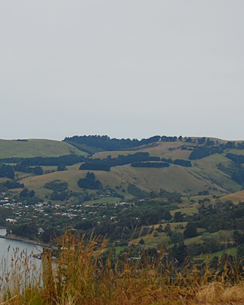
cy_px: 143
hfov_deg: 13.0
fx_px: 1065
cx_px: 47
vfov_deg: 16.3
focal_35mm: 118
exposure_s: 1/800
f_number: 6.3
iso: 400
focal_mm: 52
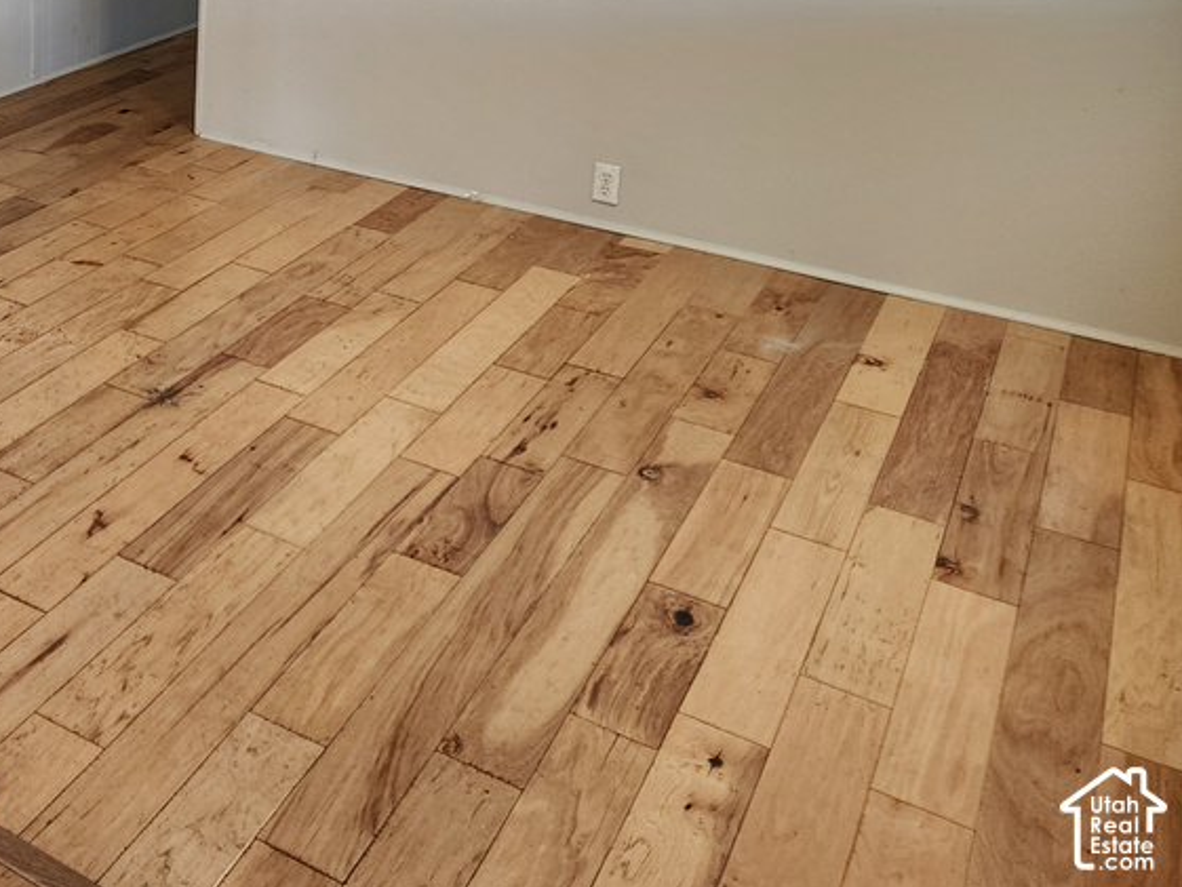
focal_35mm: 42
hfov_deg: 41.3
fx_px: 1434
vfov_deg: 32.6
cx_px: 120
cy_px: 86
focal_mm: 6.4
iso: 200
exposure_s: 1/120
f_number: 1.8
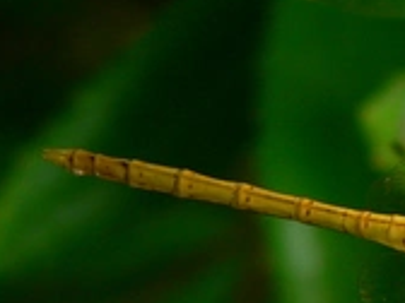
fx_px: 2902
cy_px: 243
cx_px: 419
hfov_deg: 7.9
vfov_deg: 6.0
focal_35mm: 248
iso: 80
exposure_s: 1/100
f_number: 2.8
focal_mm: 10.7
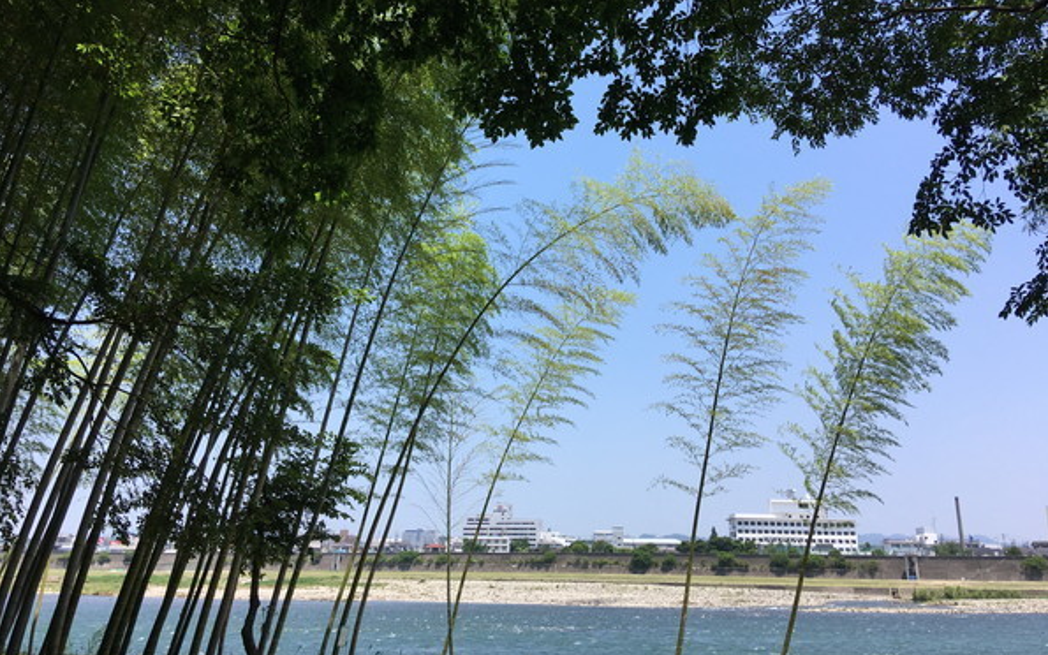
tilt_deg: +16.5
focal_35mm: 31
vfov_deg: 40.5
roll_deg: -0.2
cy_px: 282
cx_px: 525
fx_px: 885
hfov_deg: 61.2
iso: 25
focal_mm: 4.15
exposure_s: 1/1241
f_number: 2.2
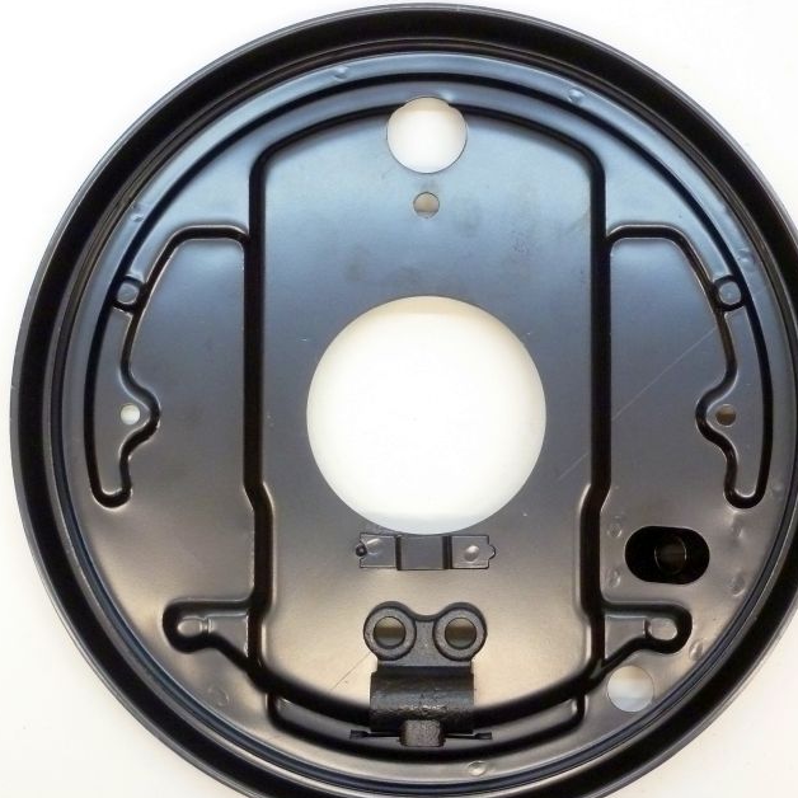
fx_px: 1643
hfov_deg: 27.3
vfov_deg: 27.3
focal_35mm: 63
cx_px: 421
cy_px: 422
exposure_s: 1/25
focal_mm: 7.9
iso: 400
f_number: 3.8
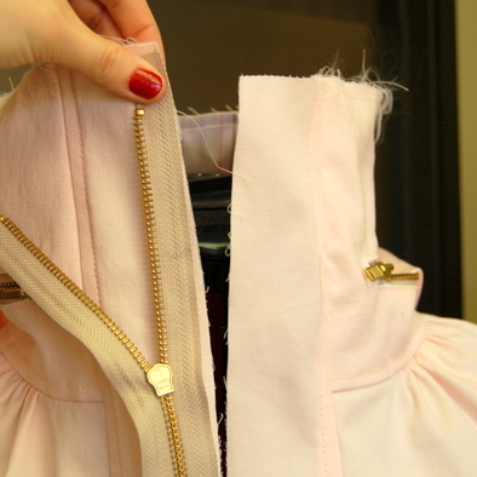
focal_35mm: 62
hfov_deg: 27.7
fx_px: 967
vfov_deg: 27.7
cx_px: 199
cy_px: 239
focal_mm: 32
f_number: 5
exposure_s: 1/100
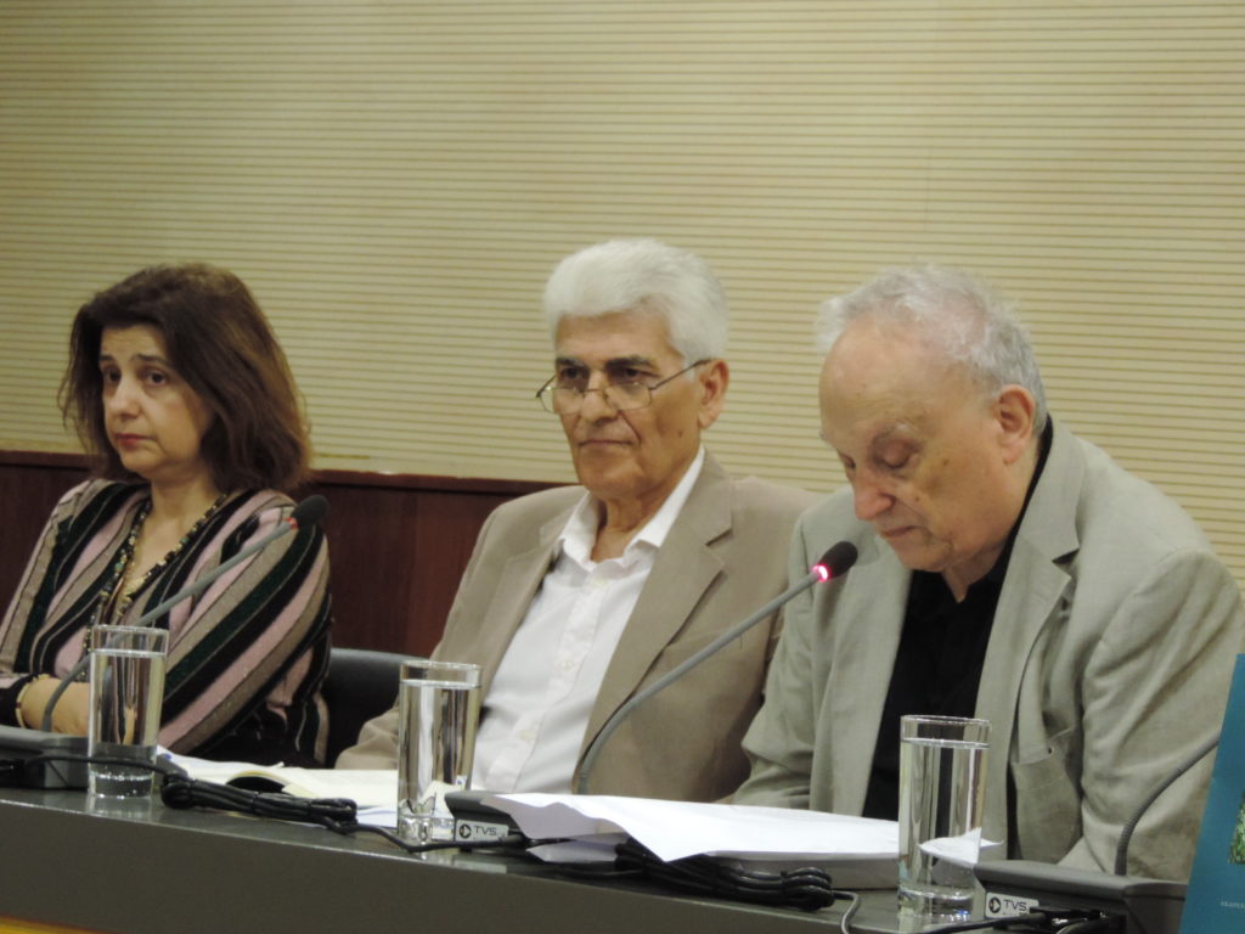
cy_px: 467
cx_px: 622
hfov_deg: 13.6
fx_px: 5215
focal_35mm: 145
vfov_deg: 10.2
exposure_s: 1/25
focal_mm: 25.8
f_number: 4.4
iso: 800
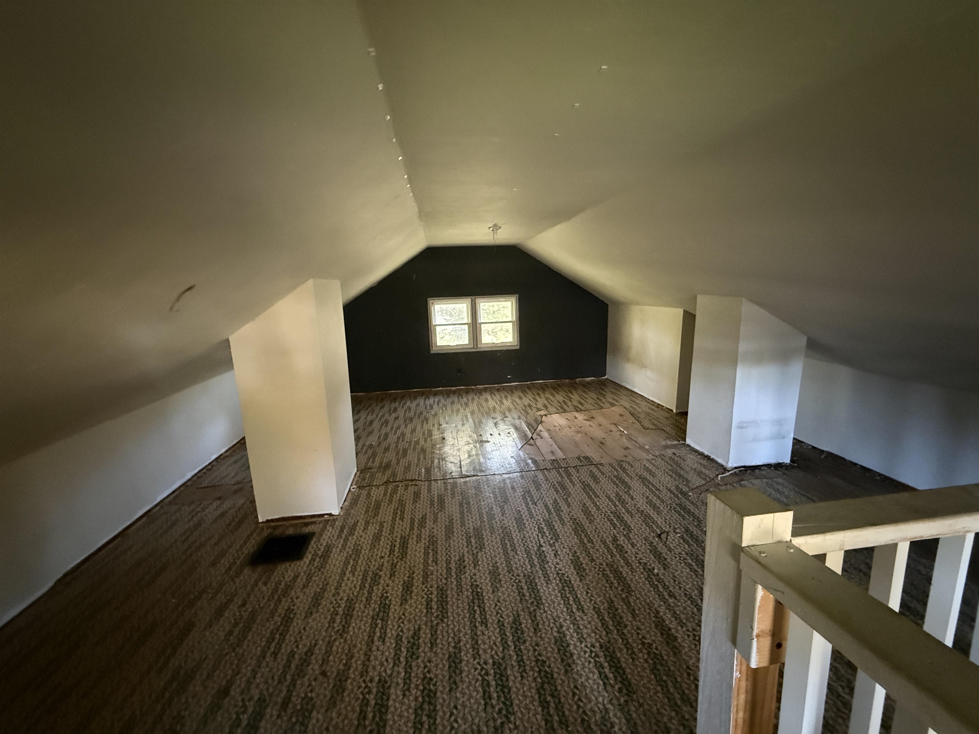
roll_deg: +2.3
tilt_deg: -11.8
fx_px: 396
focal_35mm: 14
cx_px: 490
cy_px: 367
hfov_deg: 102.1
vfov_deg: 85.7
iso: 1600
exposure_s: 1/33
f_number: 2.2
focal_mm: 2.22
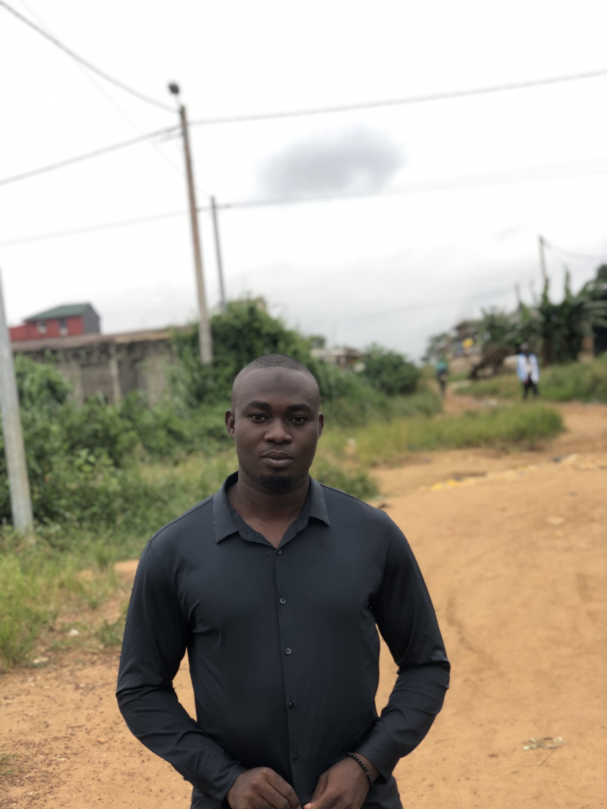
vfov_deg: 36.8
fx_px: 1216
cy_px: 404
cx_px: 304
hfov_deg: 28.0
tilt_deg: +0.4
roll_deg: +5.9
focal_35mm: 52
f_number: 2.4
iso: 16
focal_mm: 6
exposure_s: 1/60
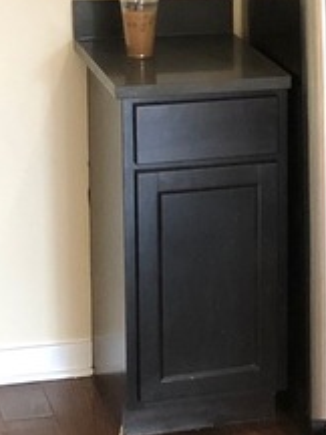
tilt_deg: -8.8
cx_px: 634
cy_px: 46
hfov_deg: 9.9
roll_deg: -1.6
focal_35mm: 140
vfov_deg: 14.0
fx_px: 1758
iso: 100
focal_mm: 3.99
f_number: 1.8
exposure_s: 1/13
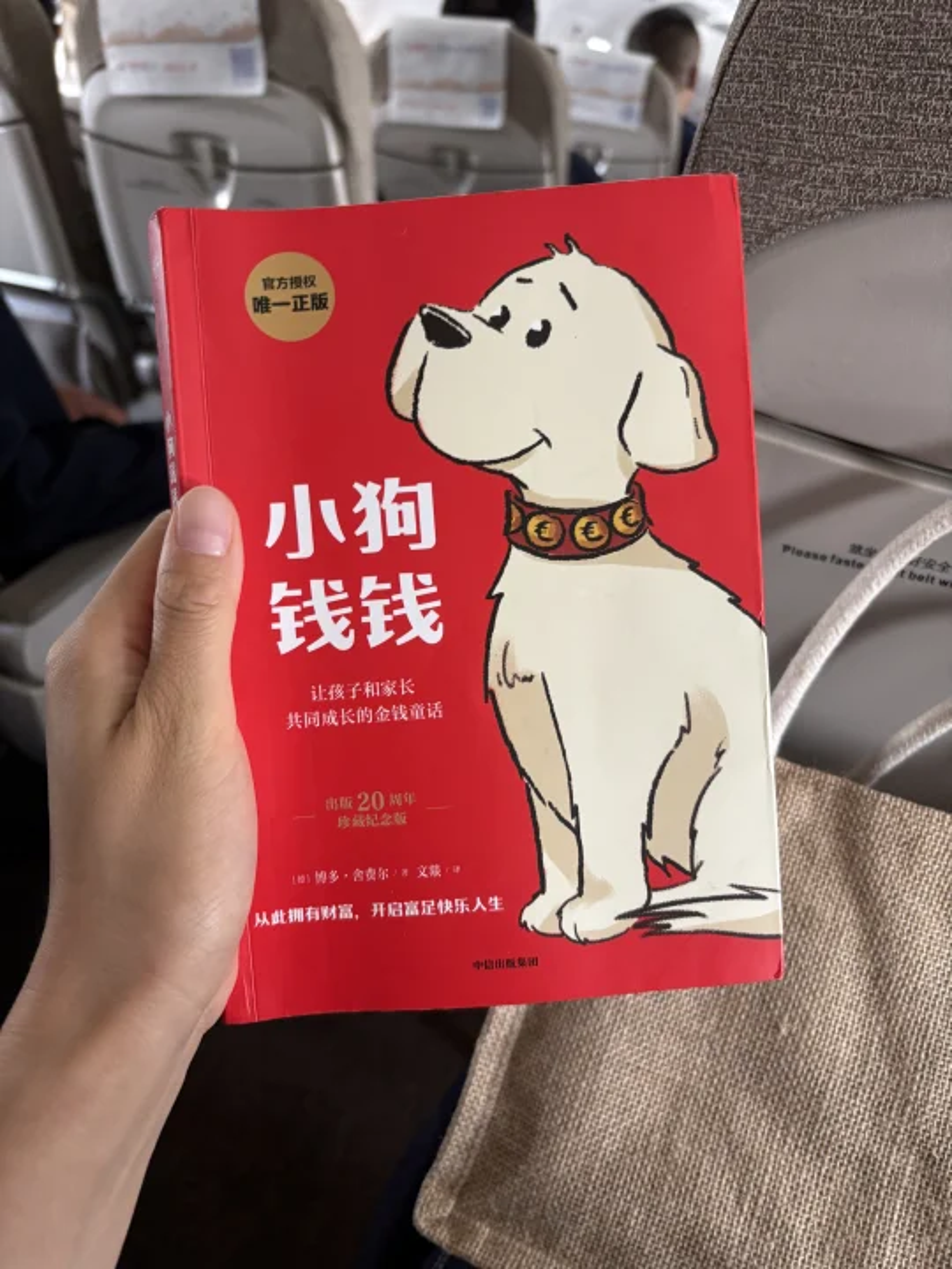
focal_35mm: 26
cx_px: 476
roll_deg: -5.1
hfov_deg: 53.1
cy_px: 634
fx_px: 953
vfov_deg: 67.3
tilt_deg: -25.0
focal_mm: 5.96
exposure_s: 1/57
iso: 160
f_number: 1.6
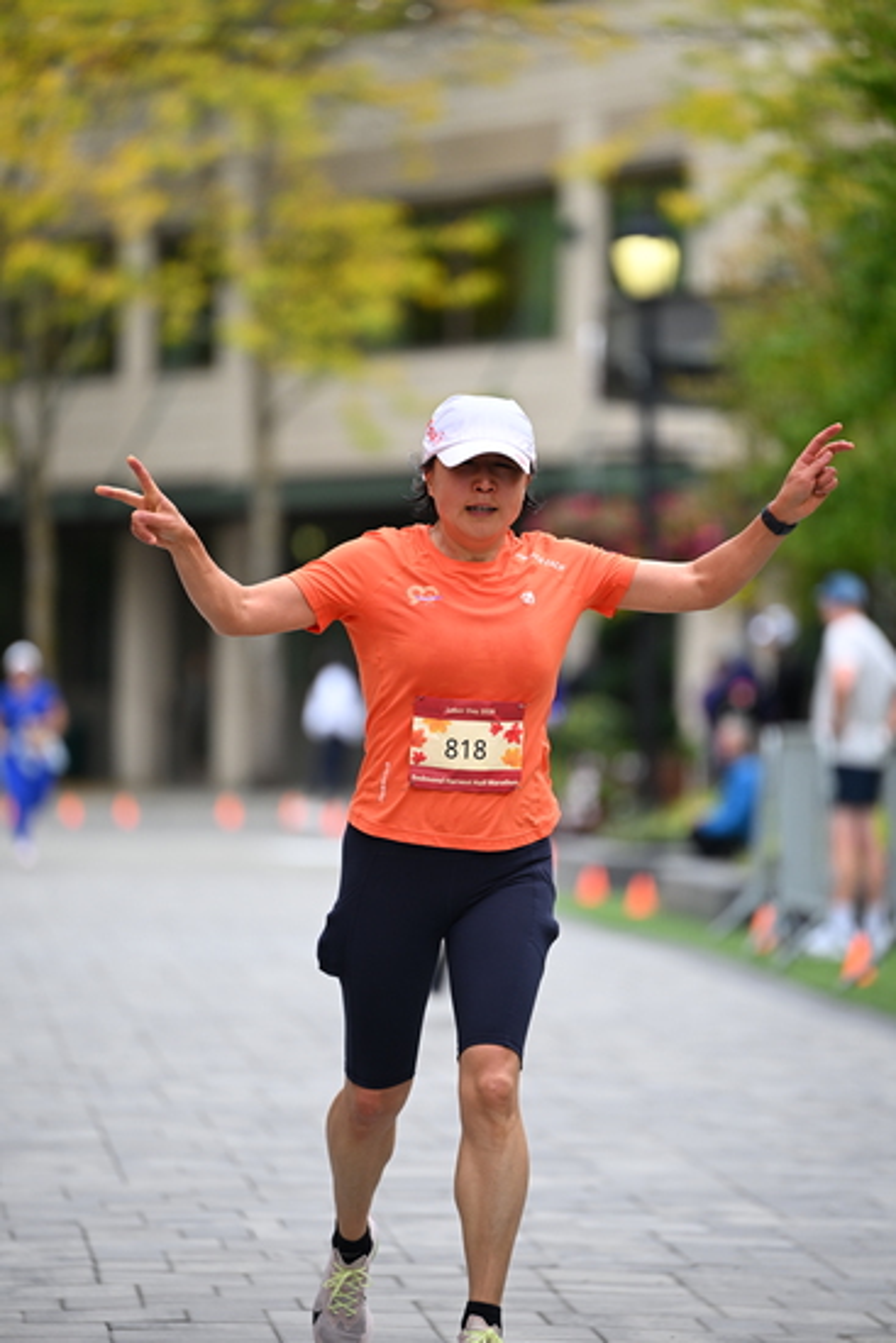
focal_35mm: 200
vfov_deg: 10.3
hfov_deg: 6.9
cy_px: 672
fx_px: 7461
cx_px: 448
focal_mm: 200
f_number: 2.8
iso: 640
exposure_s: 1/2000
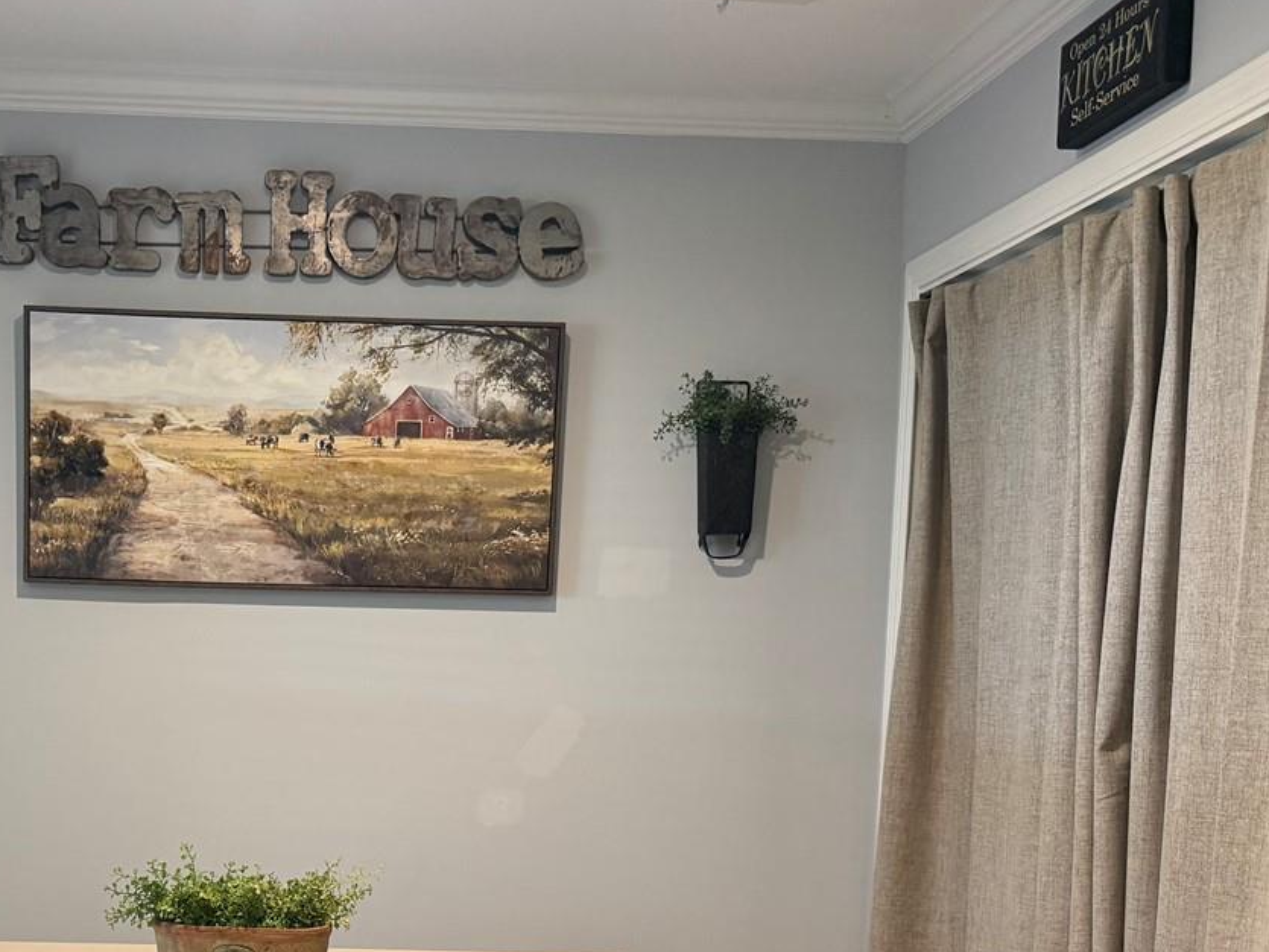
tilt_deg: -3.7
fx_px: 1686
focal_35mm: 46
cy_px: 774
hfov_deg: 40.2
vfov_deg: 30.7
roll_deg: -1.0
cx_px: 325
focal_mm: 6.76
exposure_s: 1/60
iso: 250
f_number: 1.78
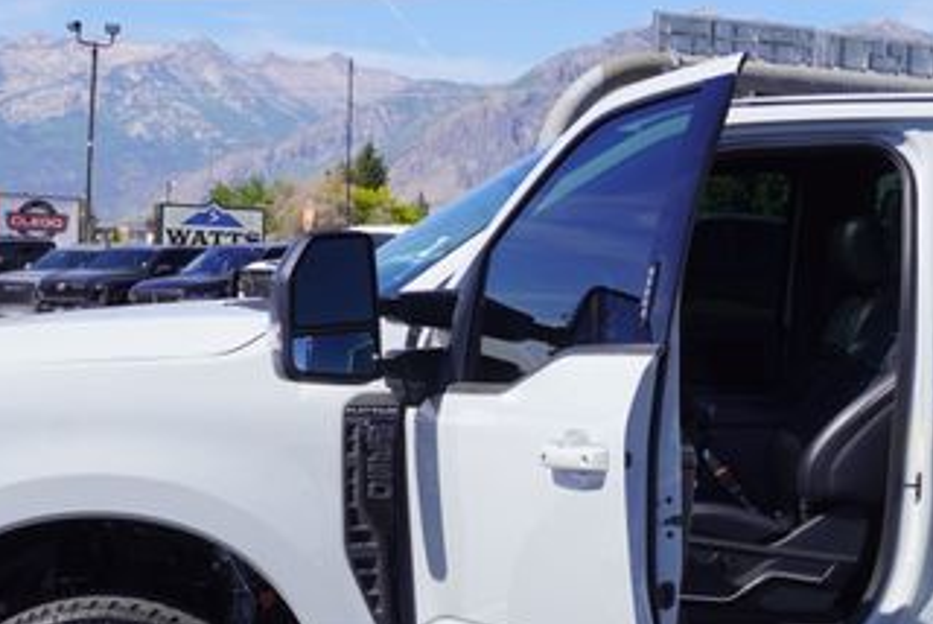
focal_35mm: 93
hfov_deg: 21.8
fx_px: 2412
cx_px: 577
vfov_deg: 14.6
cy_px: 513
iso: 100
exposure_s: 1/125
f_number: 10
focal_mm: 31
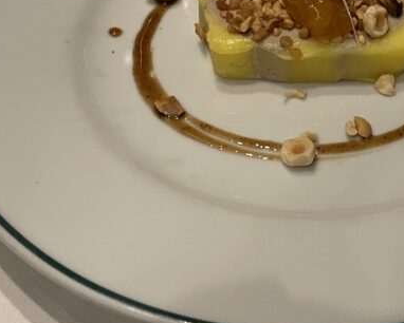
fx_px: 813
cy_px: 52
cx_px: 312
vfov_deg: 22.1
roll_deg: +0.6
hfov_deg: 27.4
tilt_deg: -42.5
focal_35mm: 68
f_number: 1.6
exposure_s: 1/50
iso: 250
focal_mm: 4.2
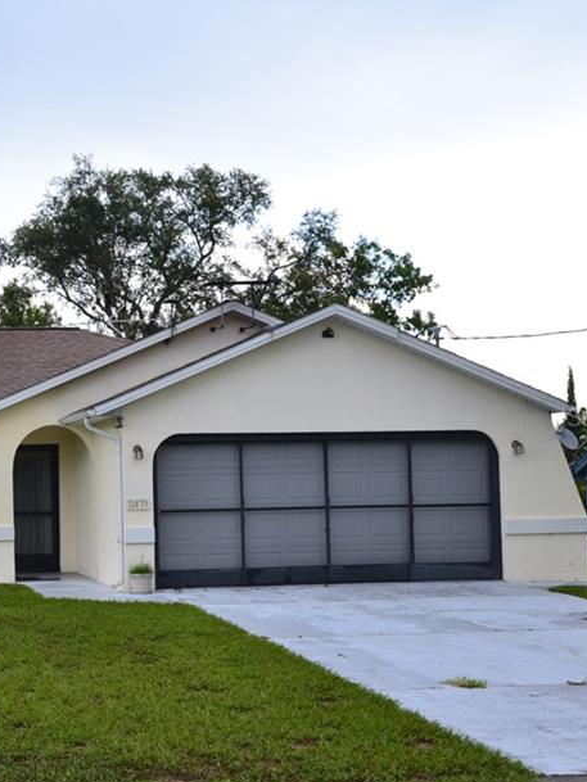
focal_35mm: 63
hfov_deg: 22.5
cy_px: 416
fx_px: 1424
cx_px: 24
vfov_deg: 30.7
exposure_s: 1/125
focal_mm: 26
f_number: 9
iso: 400
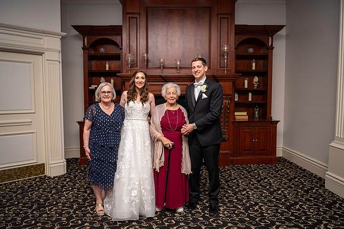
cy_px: 114
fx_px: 258
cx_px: 172
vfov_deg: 47.9
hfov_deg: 67.4
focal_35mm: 27
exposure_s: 1/125
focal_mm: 27
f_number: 4.5
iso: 800
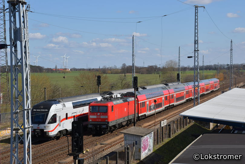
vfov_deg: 17.5
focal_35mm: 78
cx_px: 122
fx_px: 531
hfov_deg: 26.0
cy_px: 82
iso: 200
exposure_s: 1/640
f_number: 11
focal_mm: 52
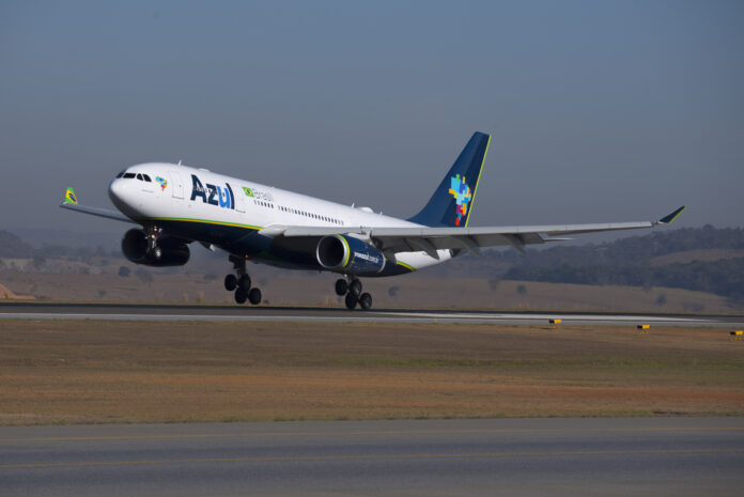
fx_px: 4756
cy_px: 248
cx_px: 372
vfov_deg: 6.0
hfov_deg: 8.9
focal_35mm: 230
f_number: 7.1
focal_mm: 230
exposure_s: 1/640
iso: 100
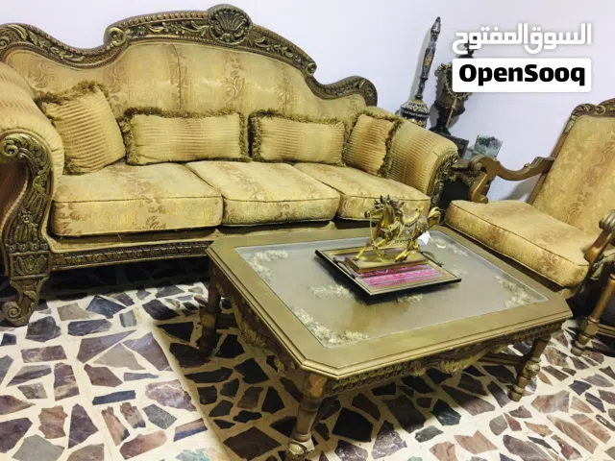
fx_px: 515
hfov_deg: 61.7
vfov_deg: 48.2
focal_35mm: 29
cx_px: 308
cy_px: 230
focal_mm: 4.15
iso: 80
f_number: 2.2
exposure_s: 1/10
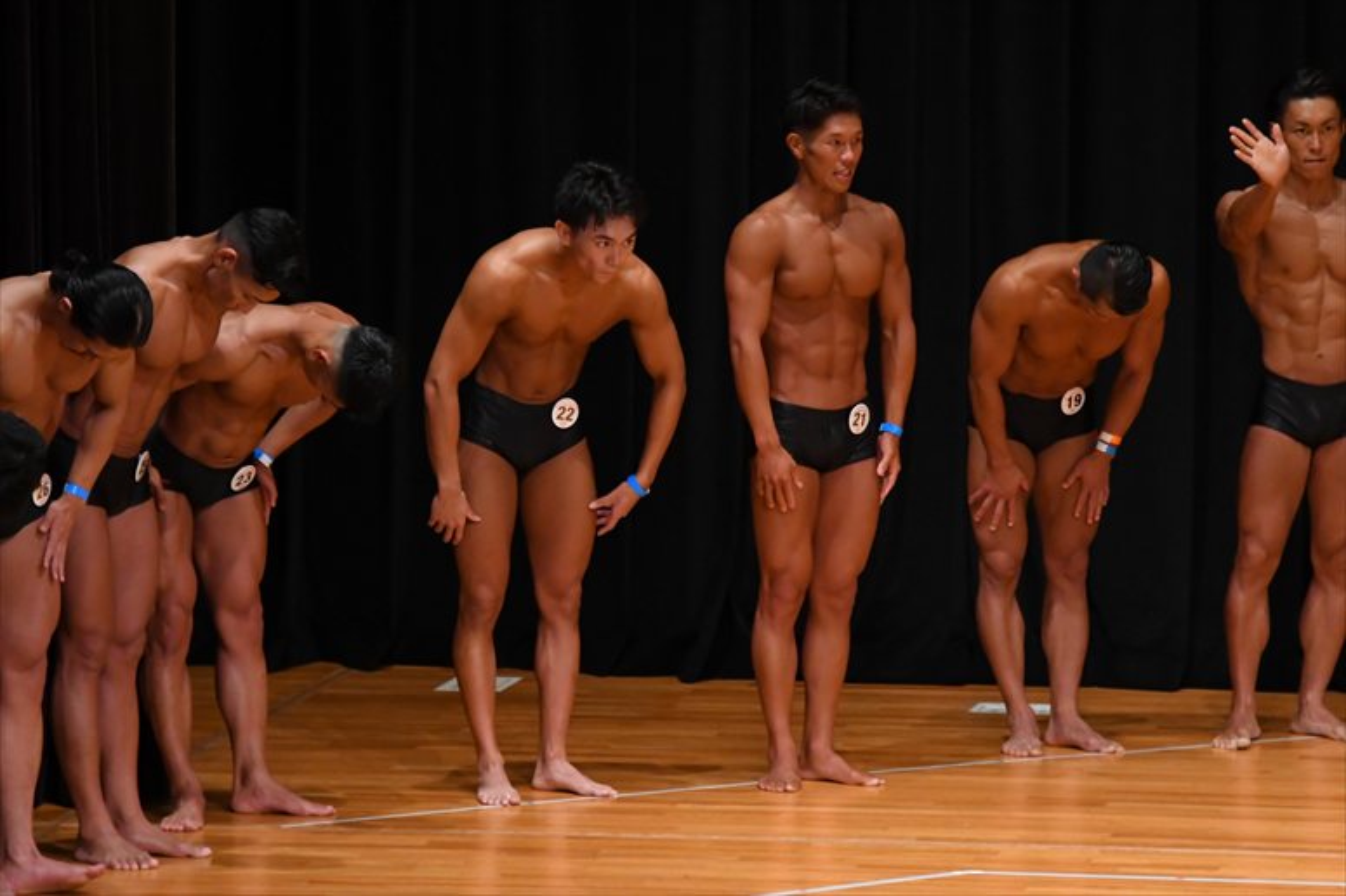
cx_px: 673
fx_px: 10090
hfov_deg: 7.6
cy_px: 448
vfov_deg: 5.1
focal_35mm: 270
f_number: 5.6
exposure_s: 1/400
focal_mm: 180
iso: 4000
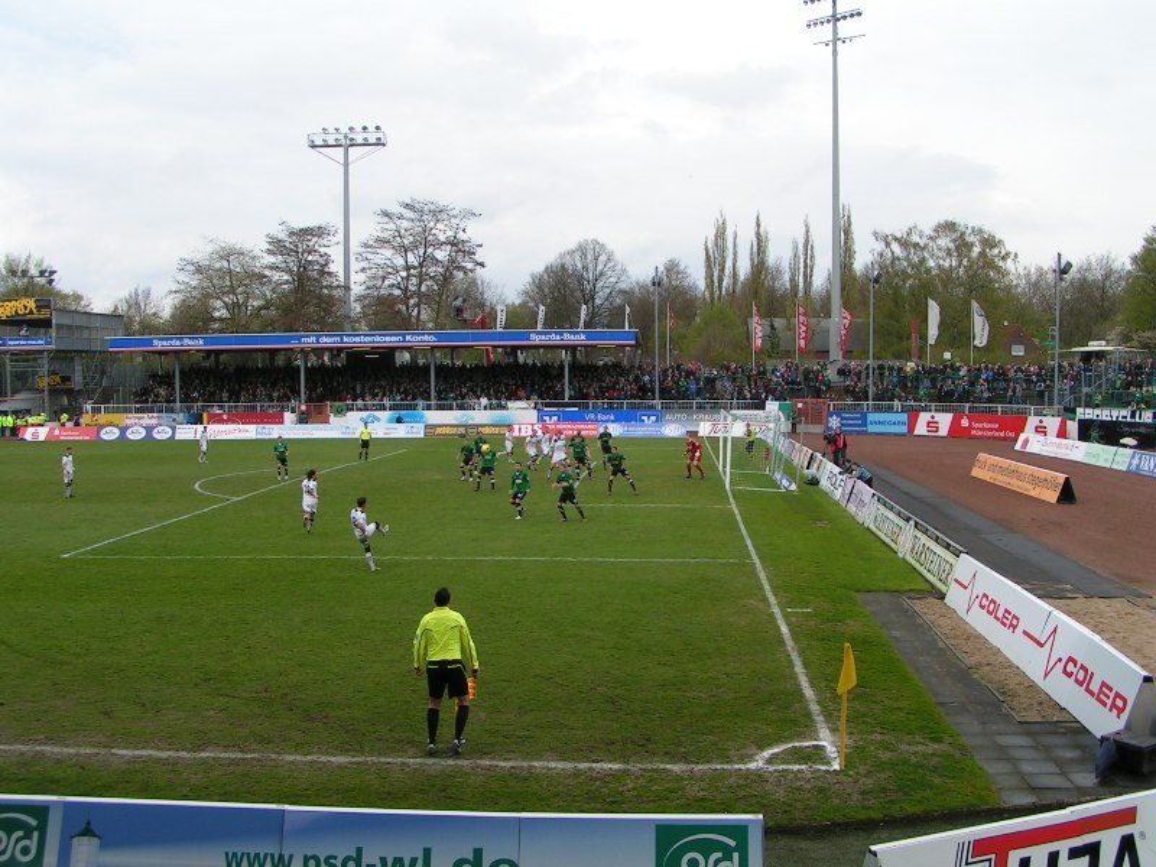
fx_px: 1269
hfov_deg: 49.0
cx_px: 578
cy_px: 434
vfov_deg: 37.7
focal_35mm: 38
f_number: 5.6
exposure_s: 1/320
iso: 50
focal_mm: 5.8
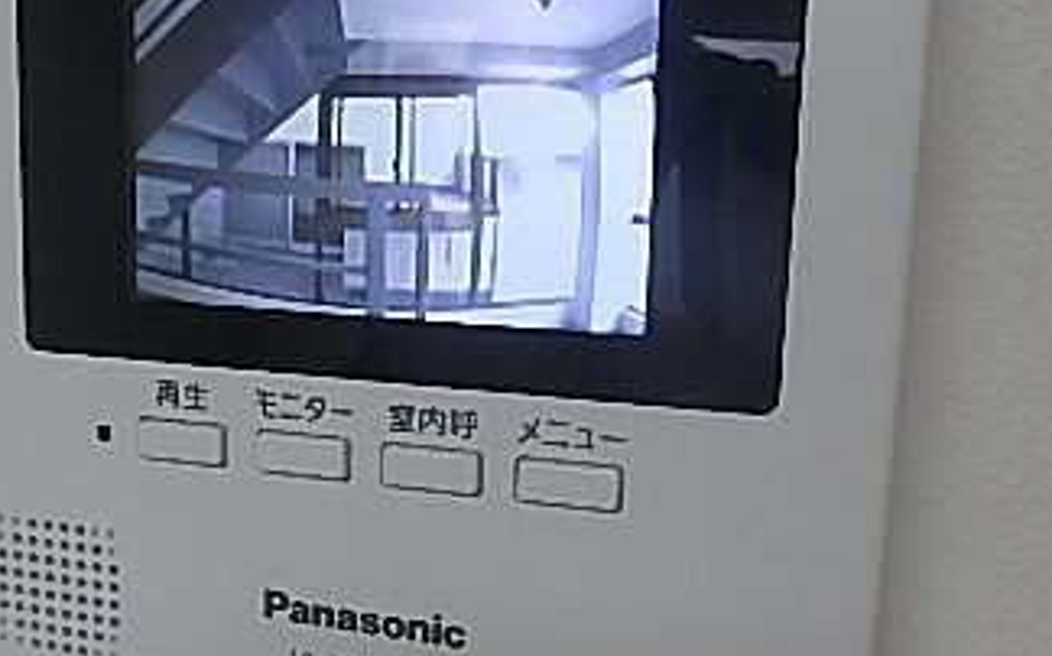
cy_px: 380
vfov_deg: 29.1
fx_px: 1261
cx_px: 399
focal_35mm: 44
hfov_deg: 44.9
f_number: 3.5
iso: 160
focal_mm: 3.7
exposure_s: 1/60
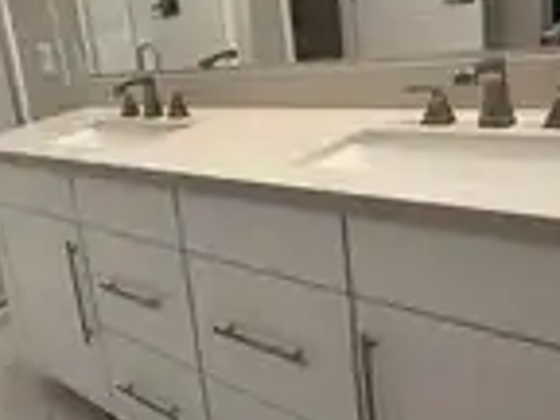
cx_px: 43
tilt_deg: -13.4
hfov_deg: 43.2
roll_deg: +11.9
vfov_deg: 36.6
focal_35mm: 39
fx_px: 631
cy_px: 156
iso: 160
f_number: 2.2
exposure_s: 1/120
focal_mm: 2.22
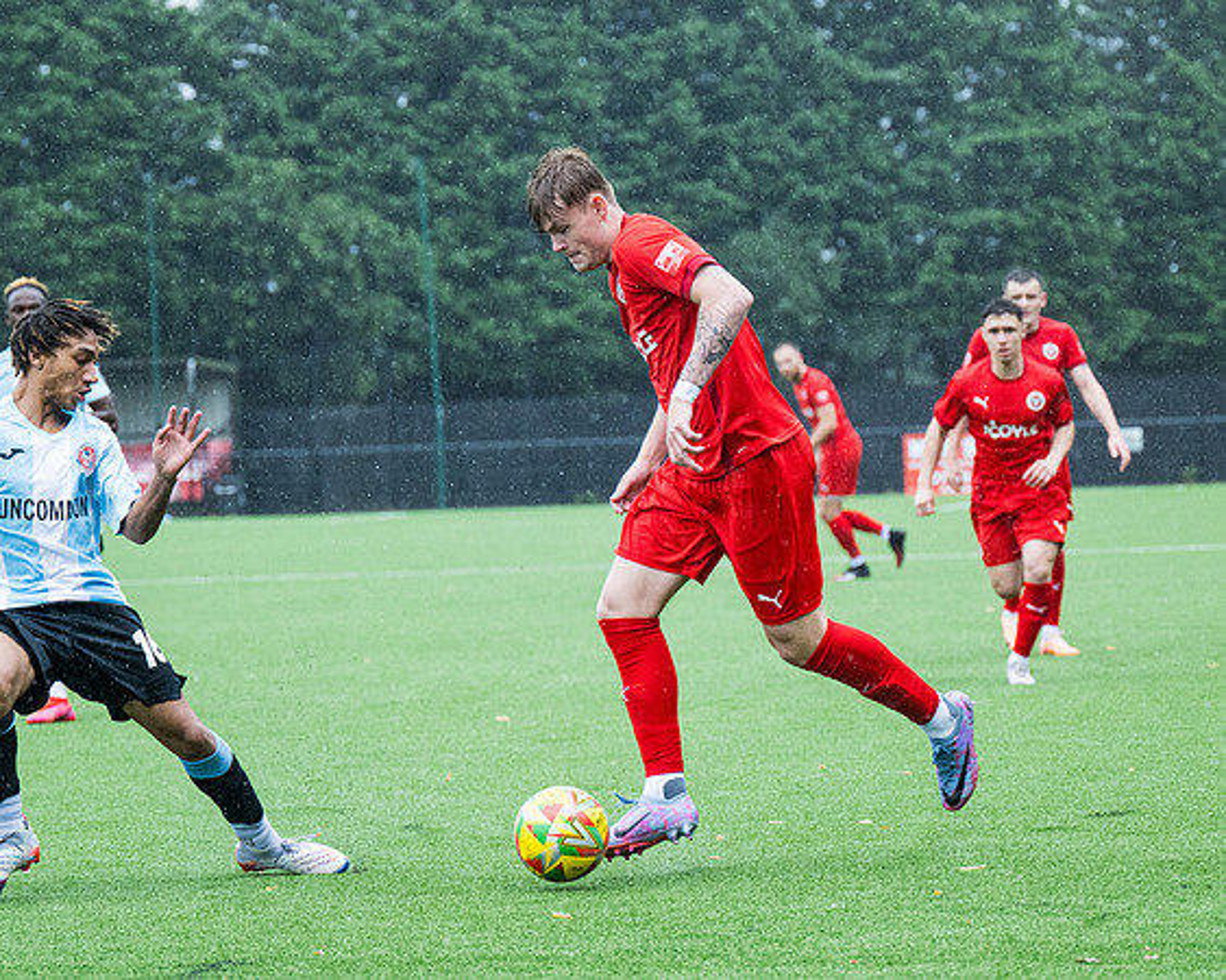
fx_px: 6008
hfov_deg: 11.6
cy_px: 490
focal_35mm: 166
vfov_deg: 9.3
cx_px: 736
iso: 1000
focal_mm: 98
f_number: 4
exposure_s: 1/1250
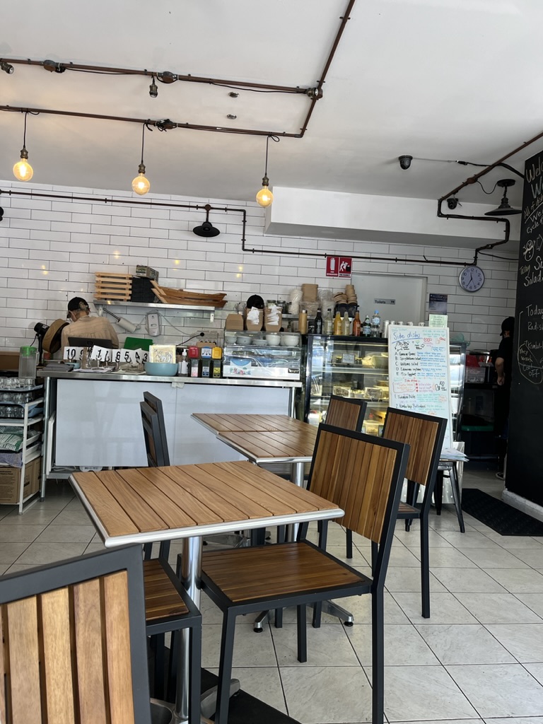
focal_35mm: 26
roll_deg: -2.7
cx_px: 272
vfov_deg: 67.3
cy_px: 362
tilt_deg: -0.5
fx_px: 544
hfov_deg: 53.1
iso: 64
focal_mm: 5.1
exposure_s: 1/100
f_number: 1.6
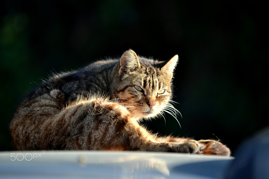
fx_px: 2353
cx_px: 134
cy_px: 90
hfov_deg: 6.5
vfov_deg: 4.4
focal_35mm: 315
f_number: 5.3
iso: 100
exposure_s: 1/100
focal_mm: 210
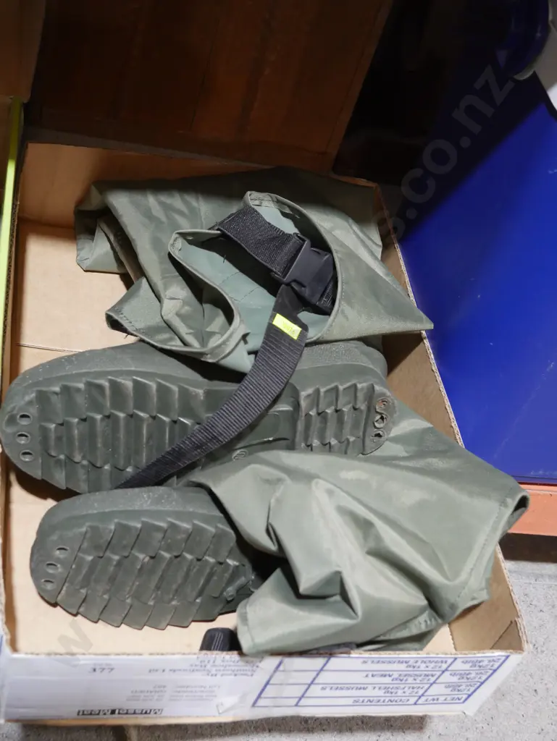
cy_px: 370
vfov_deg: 38.2
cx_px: 278
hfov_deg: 29.1
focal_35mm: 50
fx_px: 1072
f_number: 5.3
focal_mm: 25
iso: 1600
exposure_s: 1/60
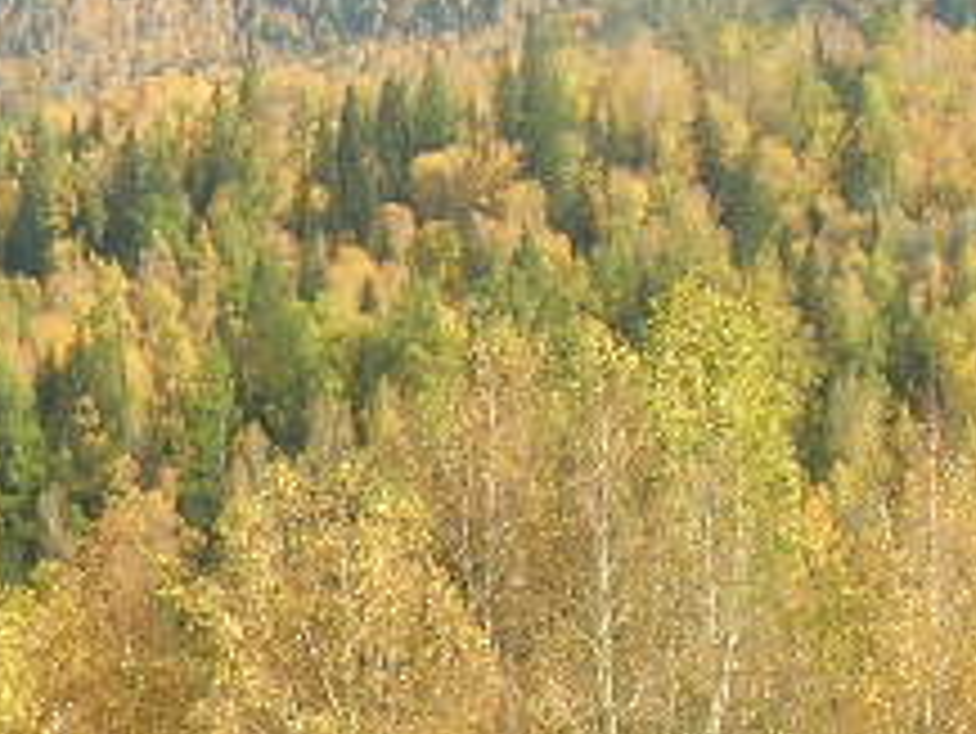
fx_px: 5586
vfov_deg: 7.3
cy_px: 1202
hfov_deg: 9.6
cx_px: -648
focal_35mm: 198
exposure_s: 1/121
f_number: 5.2
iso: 50
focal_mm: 7
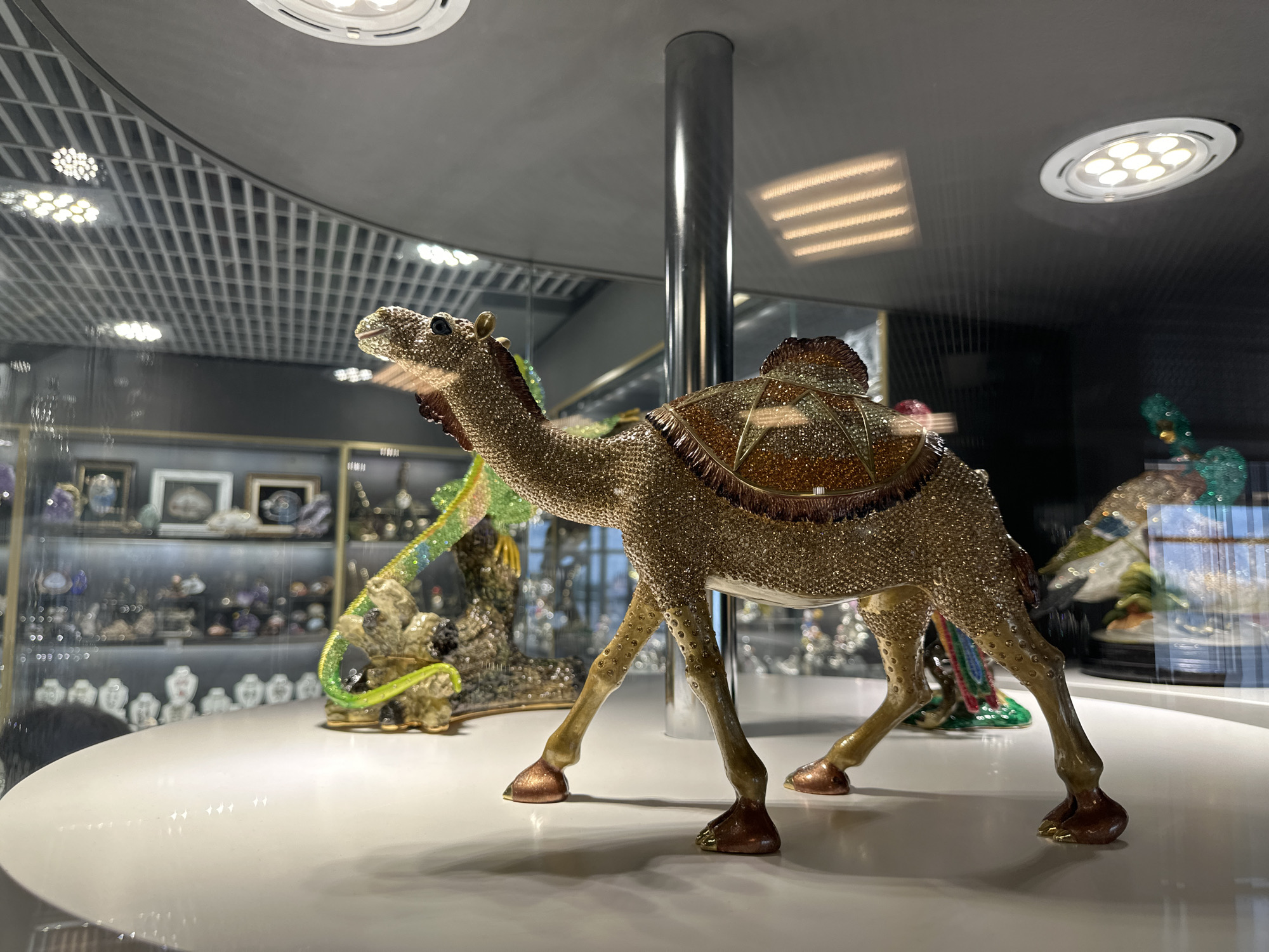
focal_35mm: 24
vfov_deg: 56.8
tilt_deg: +5.2
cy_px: 476
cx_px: 634
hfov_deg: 71.6
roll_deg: -1.0
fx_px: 880
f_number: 1.78
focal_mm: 6.86
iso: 64
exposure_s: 1/125
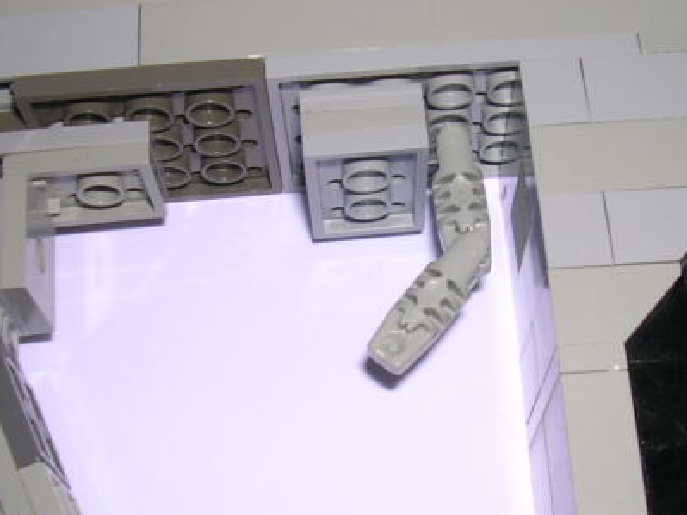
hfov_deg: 31.6
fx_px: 1210
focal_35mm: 61
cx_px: 405
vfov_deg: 24.0
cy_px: 248
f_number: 5.6
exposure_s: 1/60.1
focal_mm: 5.8
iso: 100
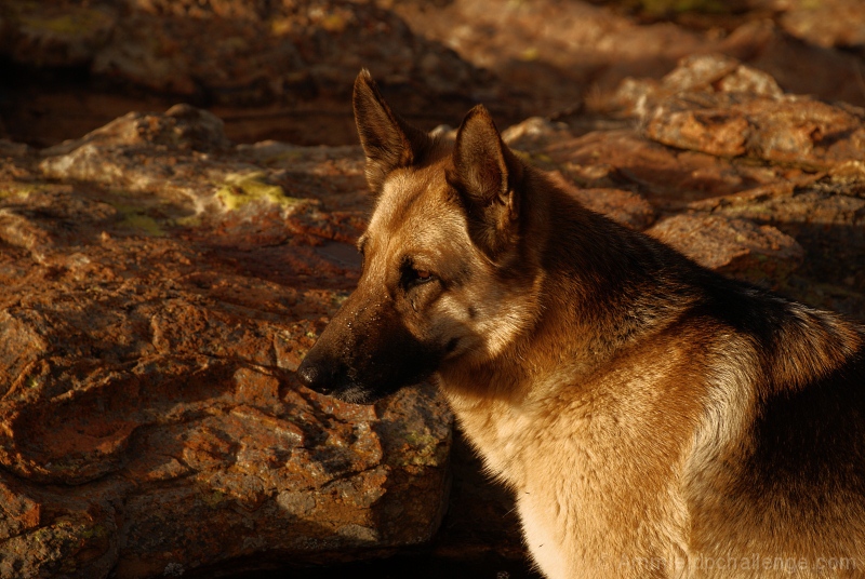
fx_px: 3248
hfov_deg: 15.2
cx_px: 432
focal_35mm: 135
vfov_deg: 10.2
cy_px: 290
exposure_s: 1/125
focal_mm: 90
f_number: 5.6
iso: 100
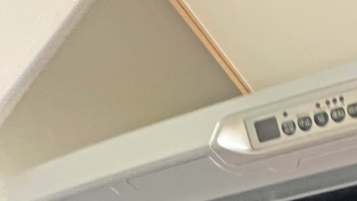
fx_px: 398
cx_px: 514
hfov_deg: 30.7
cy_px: 357
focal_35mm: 42
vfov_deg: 20.5
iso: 500
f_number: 1.8
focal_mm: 1.57
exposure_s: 1/50
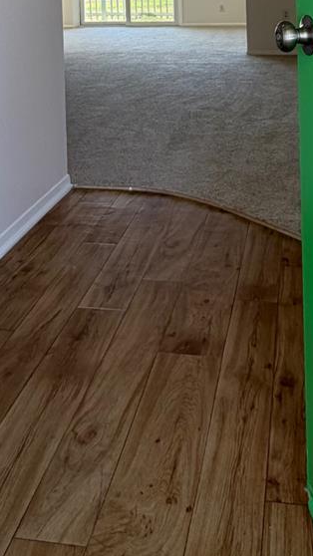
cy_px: -11
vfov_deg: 42.1
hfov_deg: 28.8
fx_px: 605
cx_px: 208
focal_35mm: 41
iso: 100
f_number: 2.2
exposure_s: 1/121
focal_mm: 2.22
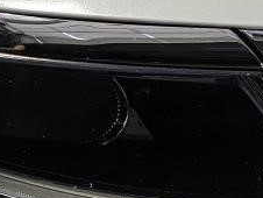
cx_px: -218
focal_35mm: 147
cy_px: 119
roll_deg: -0.5
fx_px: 1118
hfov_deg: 12.2
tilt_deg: -25.7
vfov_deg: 10.1
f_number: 1.8
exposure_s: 1/60
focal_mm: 4.25
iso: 80
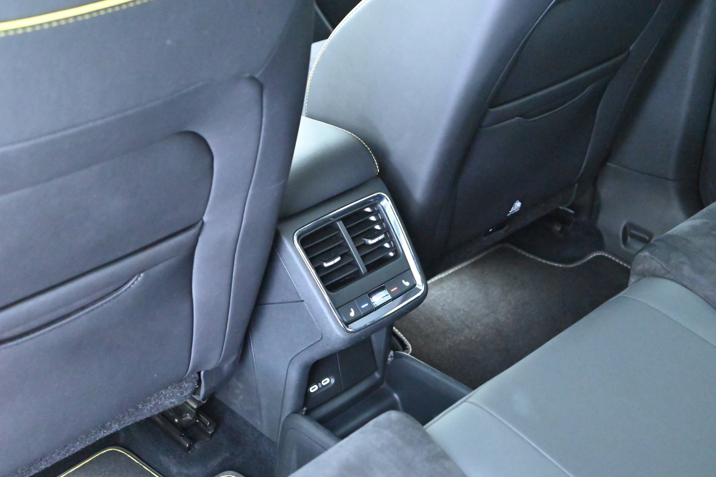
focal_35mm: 50
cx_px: 358
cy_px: 238
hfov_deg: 39.6
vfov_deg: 27.0
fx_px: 994
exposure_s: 1/15
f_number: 6.3
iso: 25600
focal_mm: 50
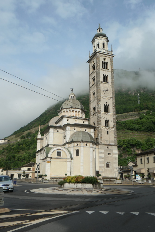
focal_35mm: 30
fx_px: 194
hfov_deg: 43.6
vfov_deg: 61.9
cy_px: 116
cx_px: 78
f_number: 7.1
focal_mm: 11.1
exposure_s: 1/800
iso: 200
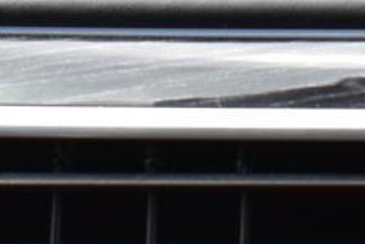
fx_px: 2053
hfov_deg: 10.0
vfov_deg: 6.6
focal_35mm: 202
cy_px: -189
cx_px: 416
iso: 400
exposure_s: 1/60
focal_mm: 29
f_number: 8
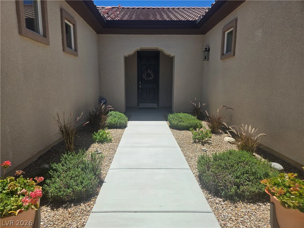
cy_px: 114
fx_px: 202
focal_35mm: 23
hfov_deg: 73.9
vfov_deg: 58.9
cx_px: 152
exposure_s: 1/2204
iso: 25
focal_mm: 5.4
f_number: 1.8
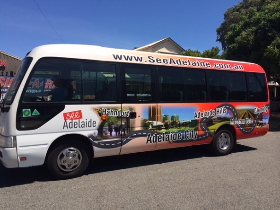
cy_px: 105
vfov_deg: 46.8
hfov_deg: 60.0
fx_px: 243
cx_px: 140
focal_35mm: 30
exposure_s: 1/2564
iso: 40
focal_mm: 4.12
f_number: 2.2
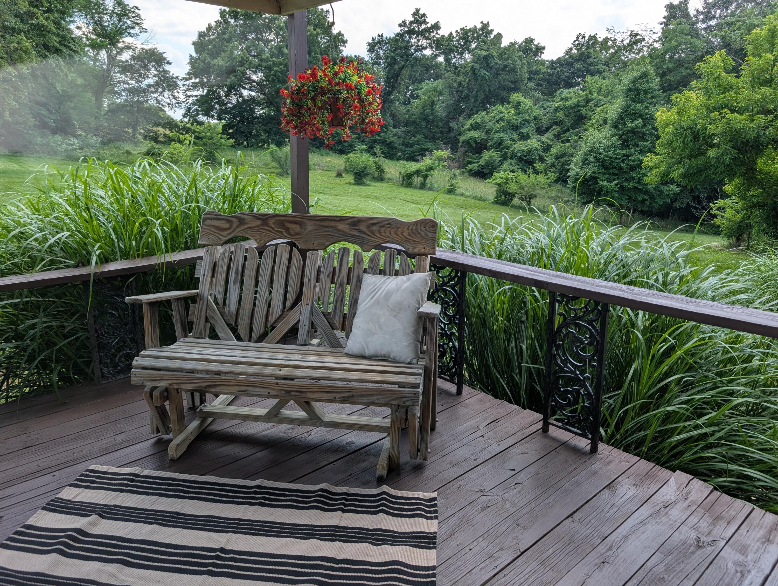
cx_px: 389
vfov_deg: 56.9
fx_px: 540
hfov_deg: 71.5
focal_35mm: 24
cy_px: 293
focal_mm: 6.9
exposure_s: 1/386
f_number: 1.68
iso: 13
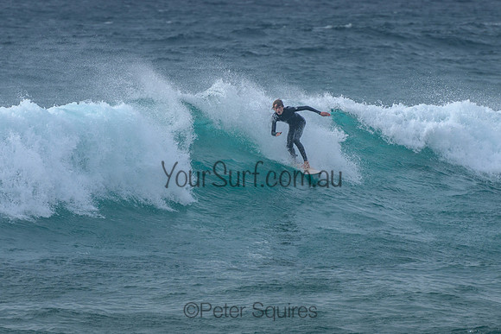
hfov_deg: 3.7
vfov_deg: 2.5
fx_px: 7660
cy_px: 149
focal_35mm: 550
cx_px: 264
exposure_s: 1/2000
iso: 500
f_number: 8
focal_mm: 400
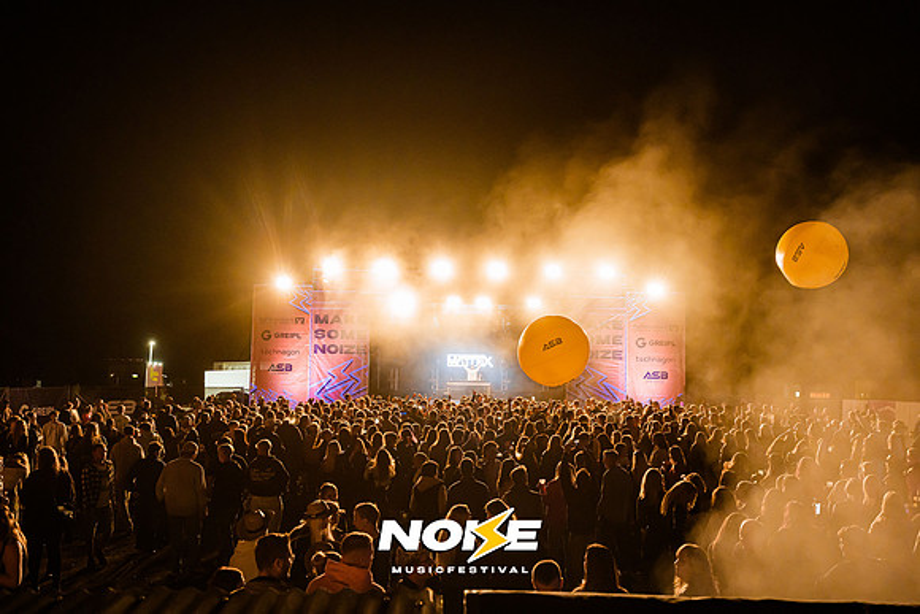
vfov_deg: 37.9
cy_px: 307
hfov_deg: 54.4
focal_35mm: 35
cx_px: 460
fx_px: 895
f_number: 4.5
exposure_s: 1/80
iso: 3200
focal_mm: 35
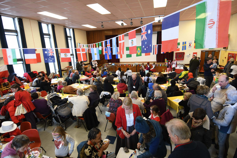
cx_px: 118
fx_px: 118
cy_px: 79
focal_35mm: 18
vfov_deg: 67.4
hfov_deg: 90.0
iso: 1000
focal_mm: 12
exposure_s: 1/80
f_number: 4
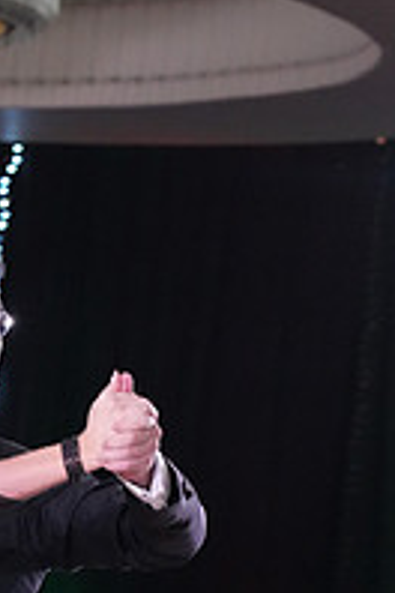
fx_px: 5069
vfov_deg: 6.6
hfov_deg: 4.5
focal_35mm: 308
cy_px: 710
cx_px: -4
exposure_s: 1/320
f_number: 5.6
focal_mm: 105
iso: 5000
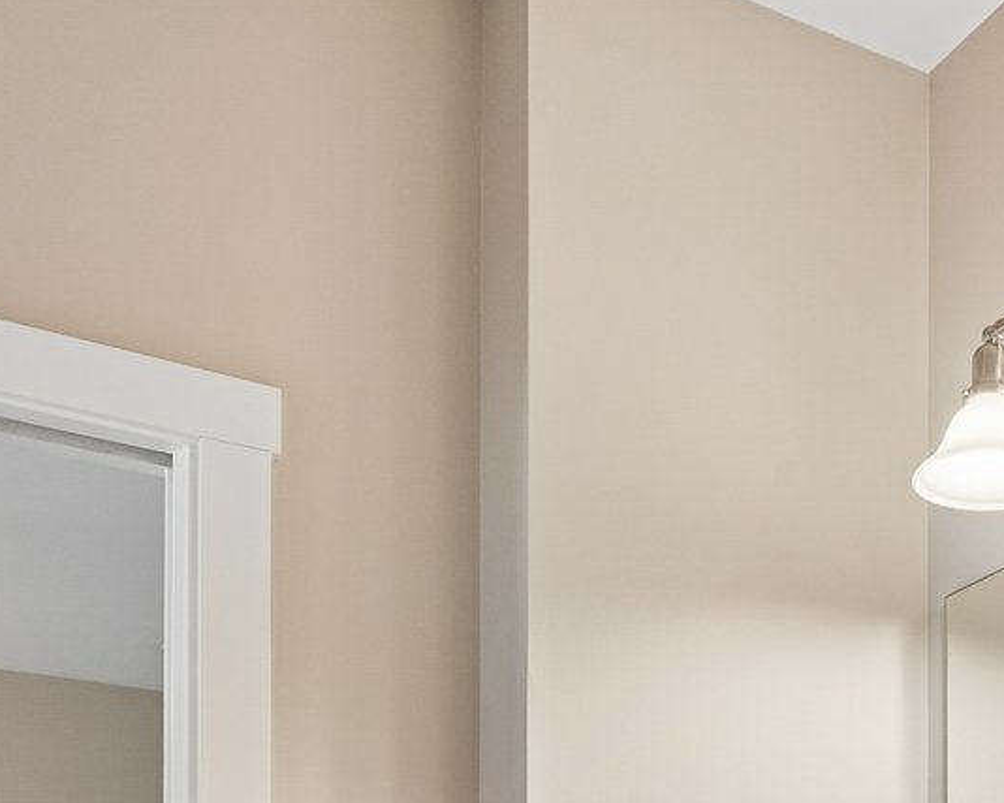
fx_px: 1604
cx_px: 831
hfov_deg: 33.5
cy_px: 1184
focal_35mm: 54
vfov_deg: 23.1
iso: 400
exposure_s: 1/10
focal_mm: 10
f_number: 8
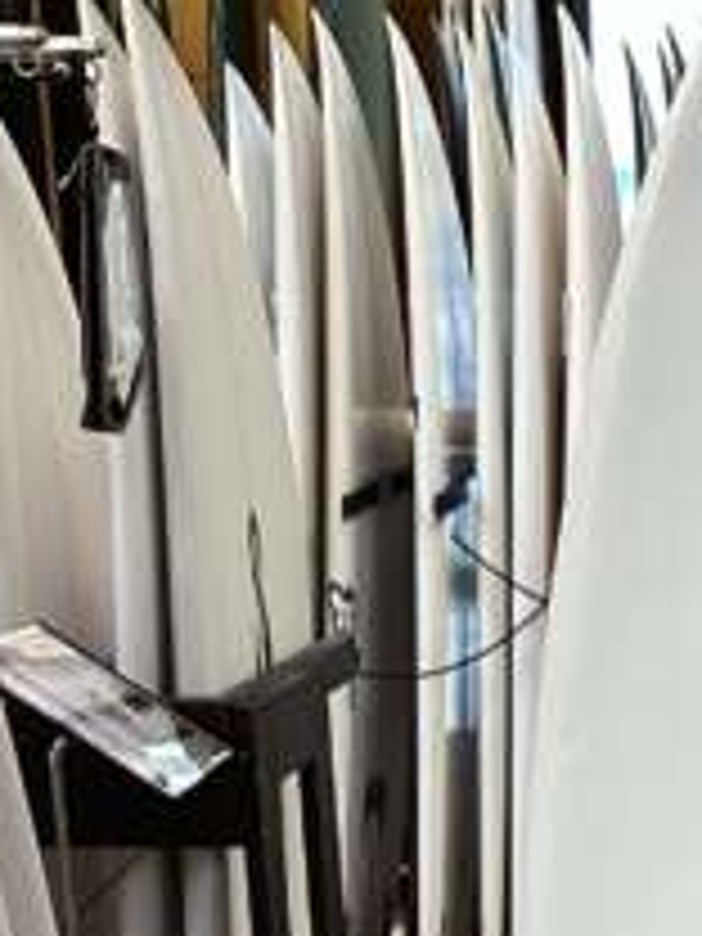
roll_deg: -1.8
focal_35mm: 119
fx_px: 3218
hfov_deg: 12.0
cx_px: 972
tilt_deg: -16.0
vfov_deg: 15.7
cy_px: 1220
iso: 80
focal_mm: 3.3
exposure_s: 1/50
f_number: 2.4
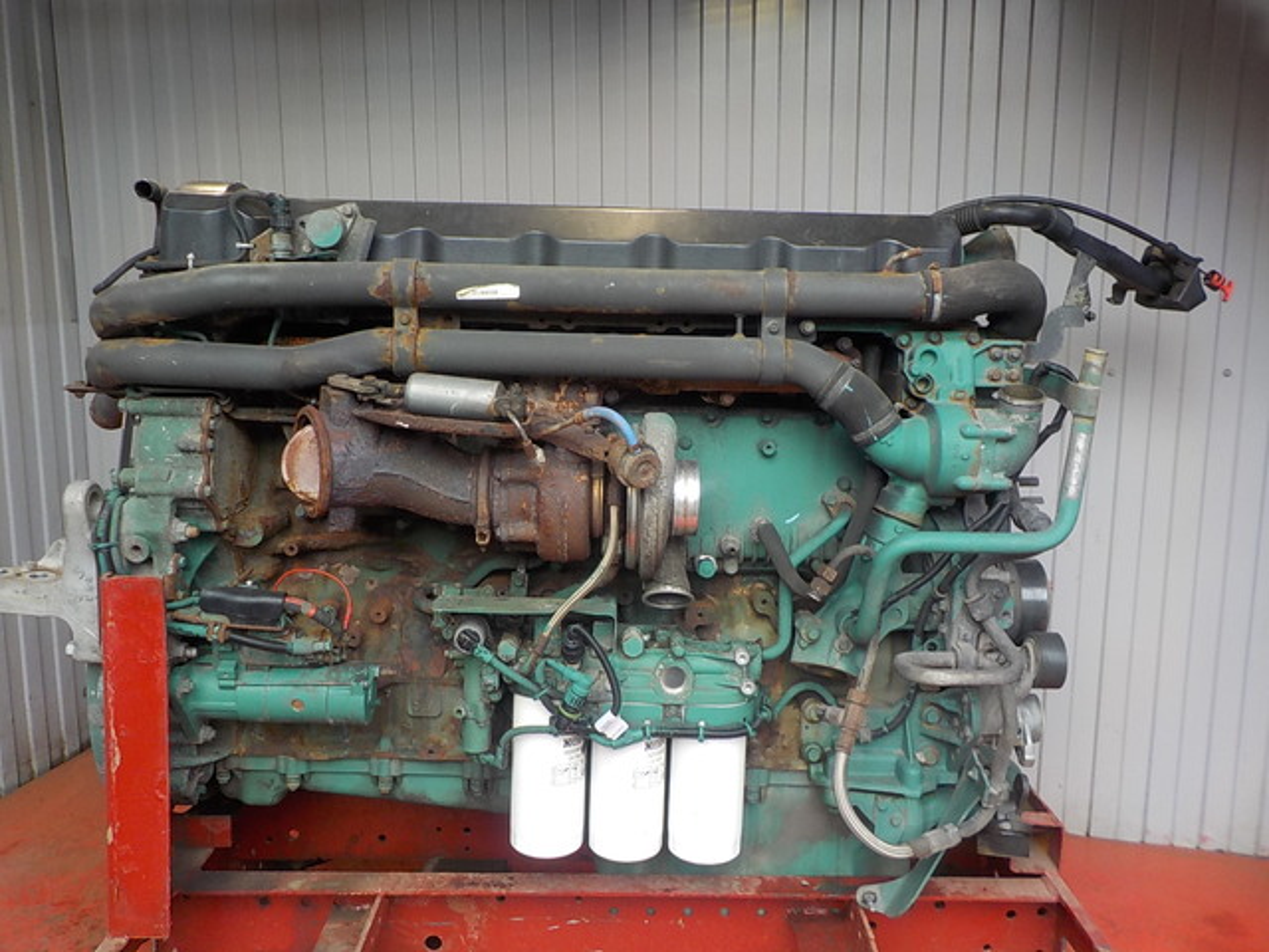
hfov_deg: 60.0
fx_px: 1100
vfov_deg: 46.8
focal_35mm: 30
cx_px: 634
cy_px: 476
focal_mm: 4.1
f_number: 3.3
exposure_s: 1/50
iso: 125
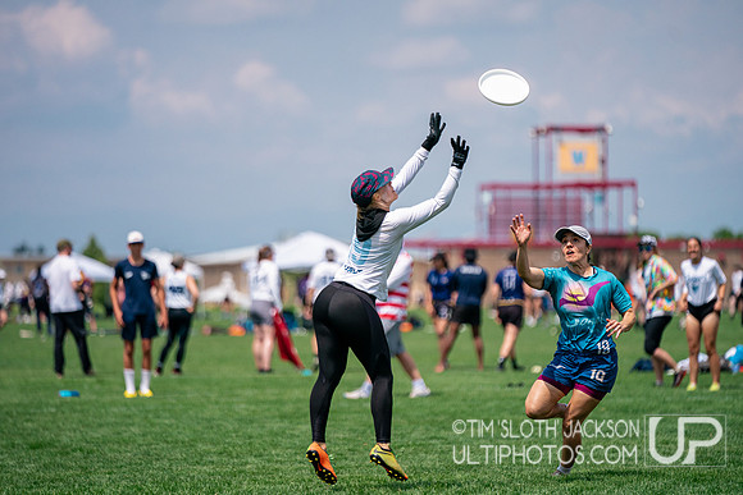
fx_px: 4129
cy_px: 248
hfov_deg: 10.3
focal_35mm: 200
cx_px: 372
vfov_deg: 6.9
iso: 640
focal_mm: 200
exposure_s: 1/16000
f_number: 2.8
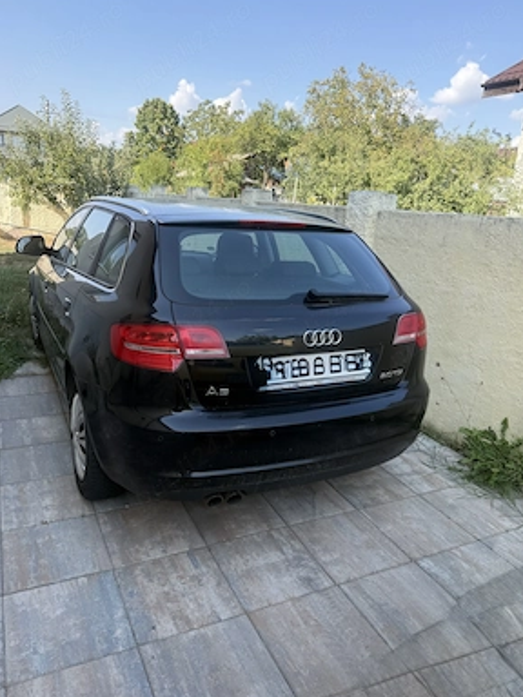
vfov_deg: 69.4
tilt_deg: -15.2
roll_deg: -4.3
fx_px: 504
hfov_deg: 54.9
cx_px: 256
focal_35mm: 25
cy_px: 354
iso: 100
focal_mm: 6.76
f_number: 1.78
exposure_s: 1/1493
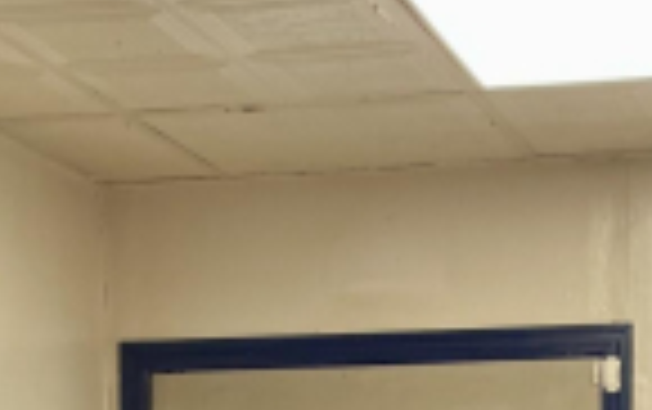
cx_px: 375
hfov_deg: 17.1
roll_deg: +0.3
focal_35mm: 122
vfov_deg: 9.7
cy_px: 933
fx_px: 2170
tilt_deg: -6.0
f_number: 1.6
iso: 100
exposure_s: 1/120
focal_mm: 5.1
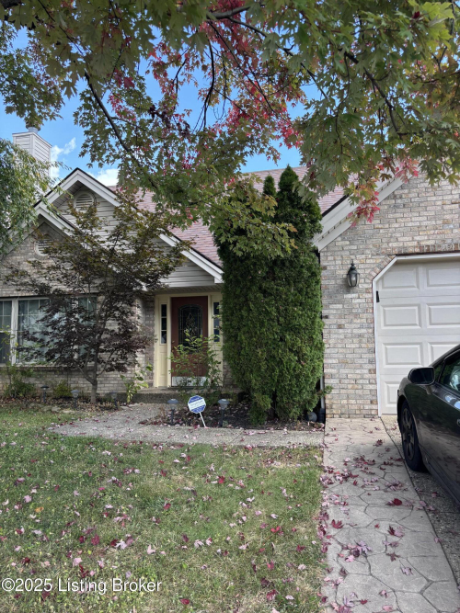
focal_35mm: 26
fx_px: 461
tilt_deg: +6.1
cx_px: 230
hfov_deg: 53.0
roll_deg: +0.5
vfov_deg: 67.3
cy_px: 306
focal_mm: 5.96
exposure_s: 1/275
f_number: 1.6
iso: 50
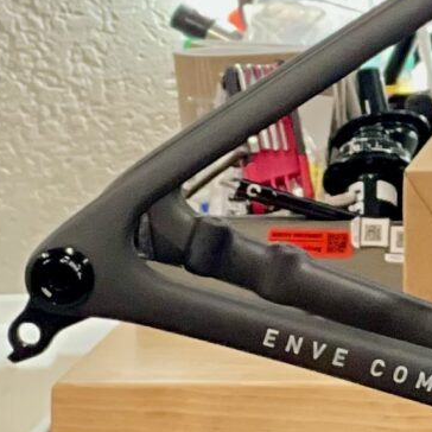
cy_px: -259
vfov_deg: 4.4
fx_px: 5619
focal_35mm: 398
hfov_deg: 4.2
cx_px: 1330
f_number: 2.2
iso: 160
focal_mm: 7.5
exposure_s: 1/40
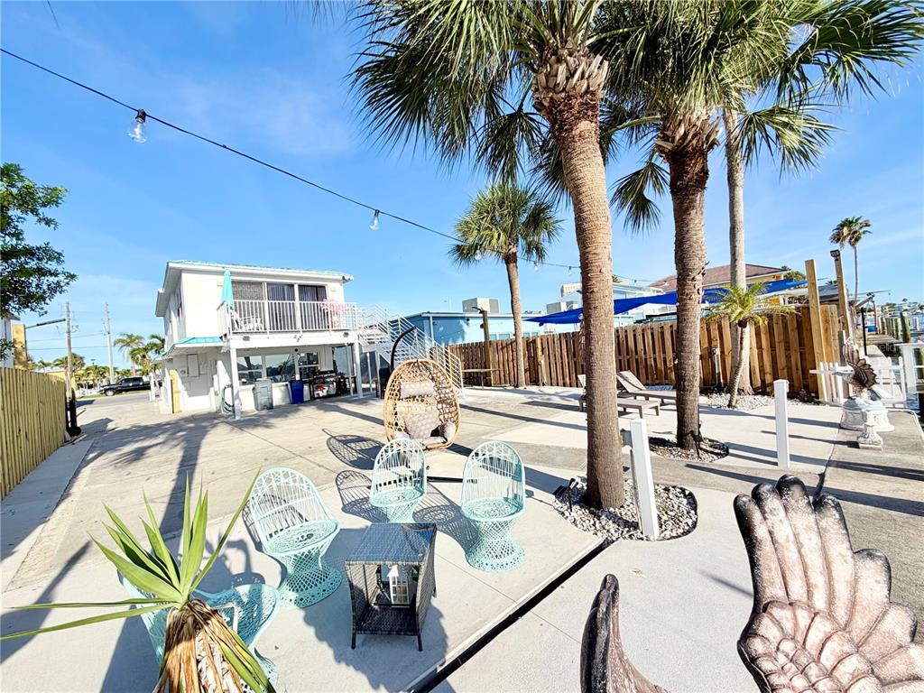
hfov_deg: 102.1
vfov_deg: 85.7
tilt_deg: +1.6
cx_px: 462
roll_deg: +4.8
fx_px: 374
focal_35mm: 14
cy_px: 346
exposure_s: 1/1087
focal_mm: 2.22
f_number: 2.2
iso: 20
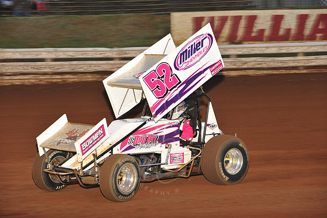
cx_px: 164
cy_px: 109
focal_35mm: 125
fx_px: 1135
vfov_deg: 11.0
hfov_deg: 16.4
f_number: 6.3
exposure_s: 1/320
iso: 800
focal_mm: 125
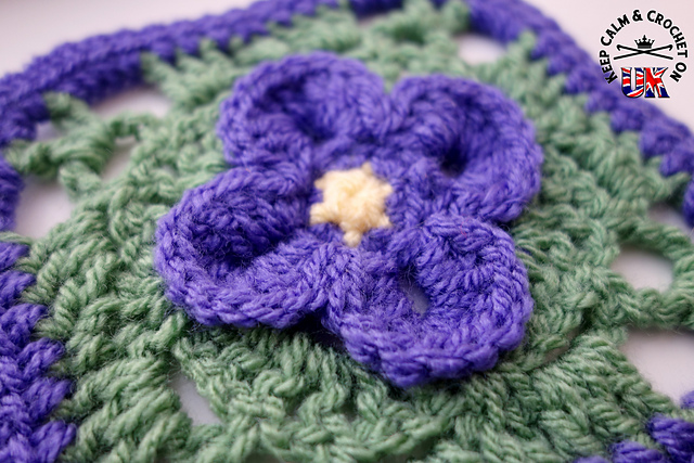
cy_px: 232
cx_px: 347
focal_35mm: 28
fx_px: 540
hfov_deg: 65.5
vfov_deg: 46.4
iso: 125
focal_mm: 10.4
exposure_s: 1/100
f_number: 2.2
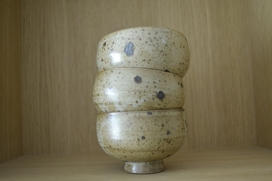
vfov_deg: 34.2
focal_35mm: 39
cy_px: 90
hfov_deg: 49.6
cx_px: 136
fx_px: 295
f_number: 4.2
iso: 640
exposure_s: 1/60
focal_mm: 26
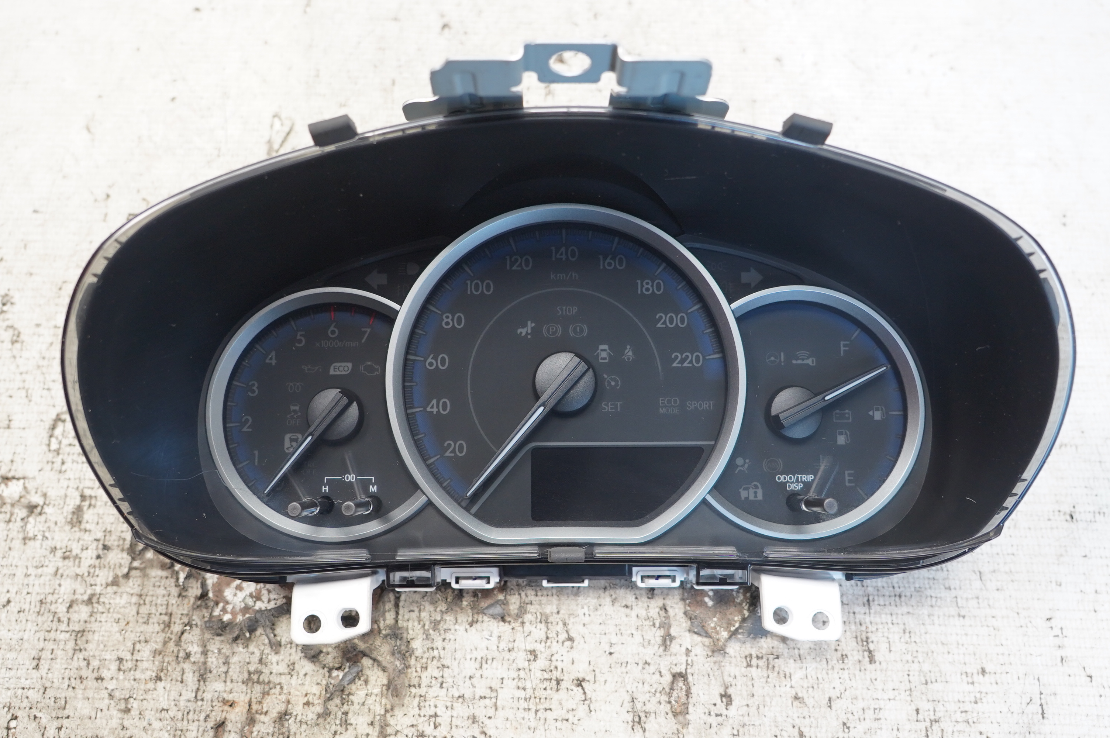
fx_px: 863
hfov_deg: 65.5
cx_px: 555
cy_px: 369
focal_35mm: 28
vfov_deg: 46.3
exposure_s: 1/60
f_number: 4
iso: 800
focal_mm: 19
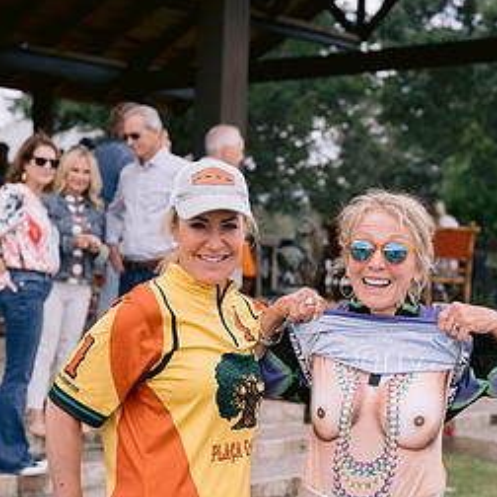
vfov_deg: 22.5
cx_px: 294
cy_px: 375
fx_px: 1235
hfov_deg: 22.7
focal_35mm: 76
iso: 200
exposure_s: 1/1250
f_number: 4
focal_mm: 50
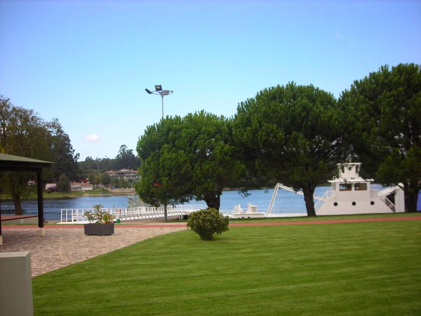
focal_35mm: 38
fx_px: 462
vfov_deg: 37.7
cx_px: 210
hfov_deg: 49.0
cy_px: 158
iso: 50
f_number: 3.2
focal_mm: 6.3
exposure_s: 1/383
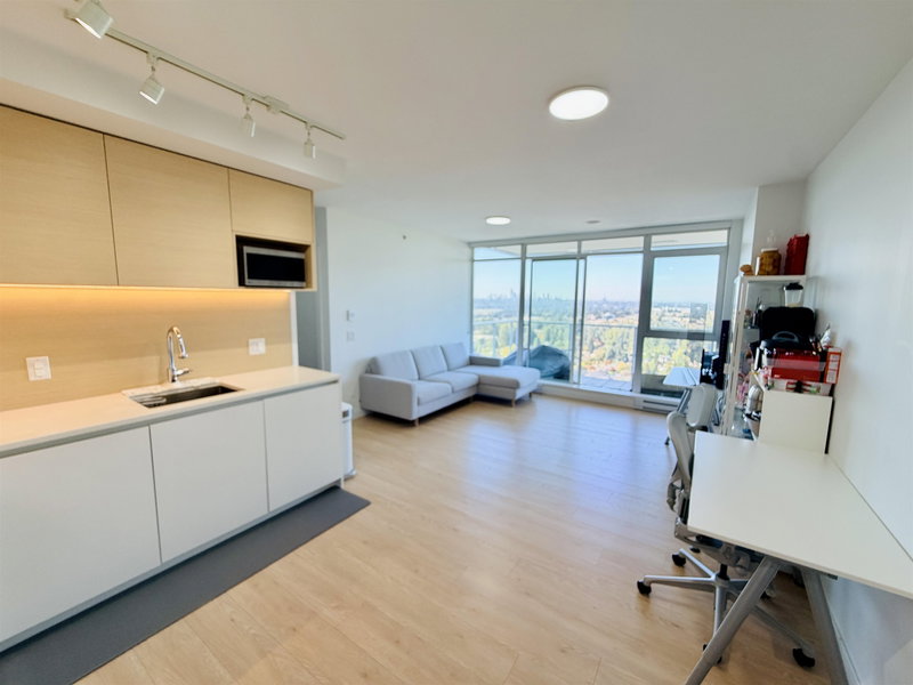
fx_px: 369
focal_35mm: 14
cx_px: 456
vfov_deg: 85.7
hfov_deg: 102.1
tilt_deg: -6.6
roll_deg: -1.3
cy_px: 342
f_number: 2.2
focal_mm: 2.22
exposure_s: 1/121
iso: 80
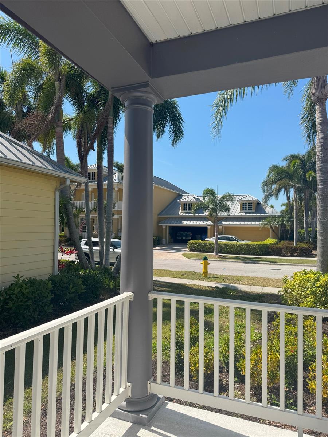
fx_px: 303
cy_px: 218
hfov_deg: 56.8
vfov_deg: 71.6
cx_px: 164
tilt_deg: +0.7
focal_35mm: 24
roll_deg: -1.0
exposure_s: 1/4608
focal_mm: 6.76
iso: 80
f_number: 1.78
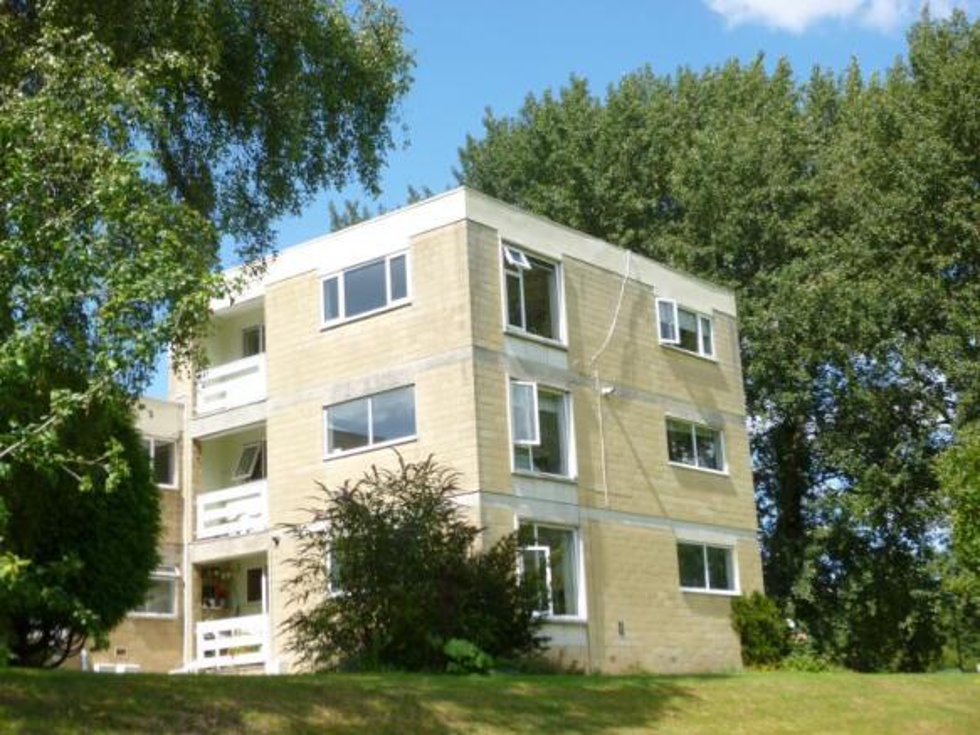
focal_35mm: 52
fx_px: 1472
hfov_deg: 36.8
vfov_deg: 28.0
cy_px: 368
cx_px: 490
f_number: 4.1
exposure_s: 1/400
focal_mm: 9.2
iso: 100
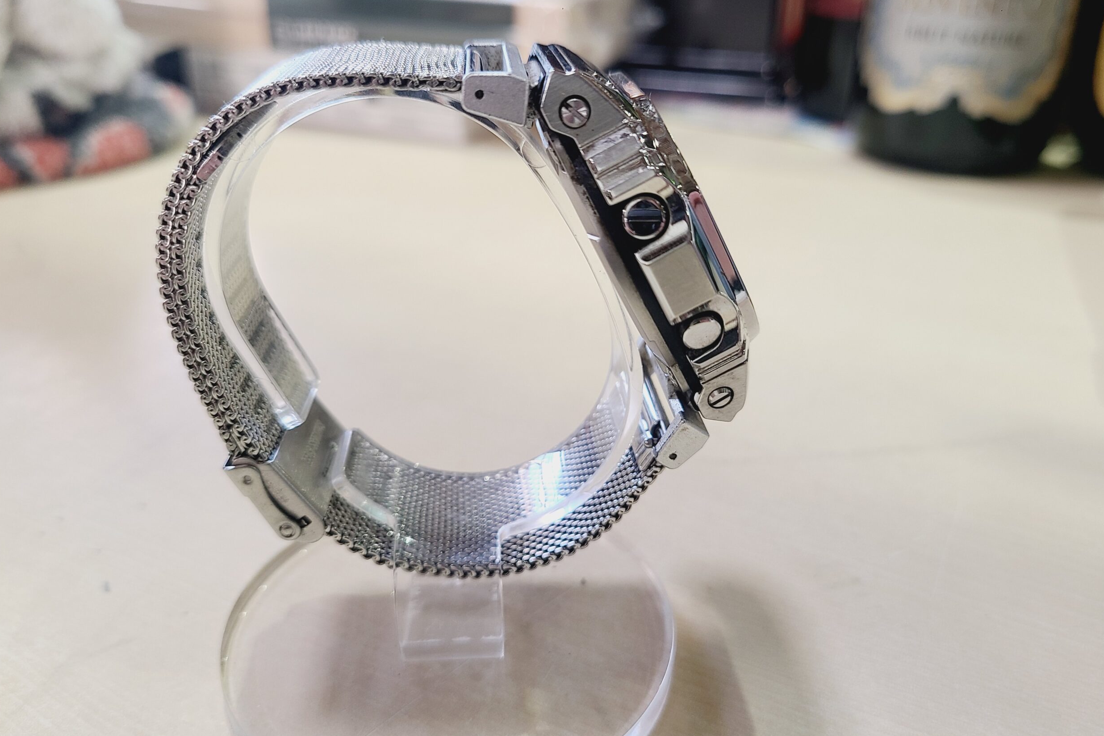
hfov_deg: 65.5
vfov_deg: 46.4
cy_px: 362
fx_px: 859
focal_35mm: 28
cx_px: 544
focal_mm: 5.4
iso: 100
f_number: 1.8
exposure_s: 1/50
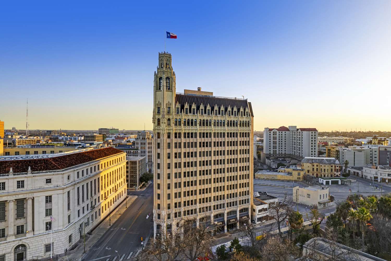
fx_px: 239
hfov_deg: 78.6
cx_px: 196
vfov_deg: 57.2
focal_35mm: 22
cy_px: 130
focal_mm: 8.4
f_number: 2.8
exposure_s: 1/500
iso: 100
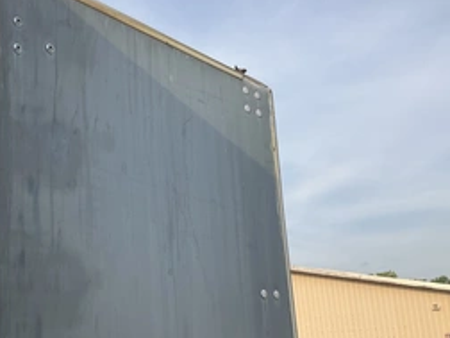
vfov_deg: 31.3
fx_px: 598
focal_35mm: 46
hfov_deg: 40.7
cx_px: 150
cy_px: 222
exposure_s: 1/898
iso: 25
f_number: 1.8
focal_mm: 3
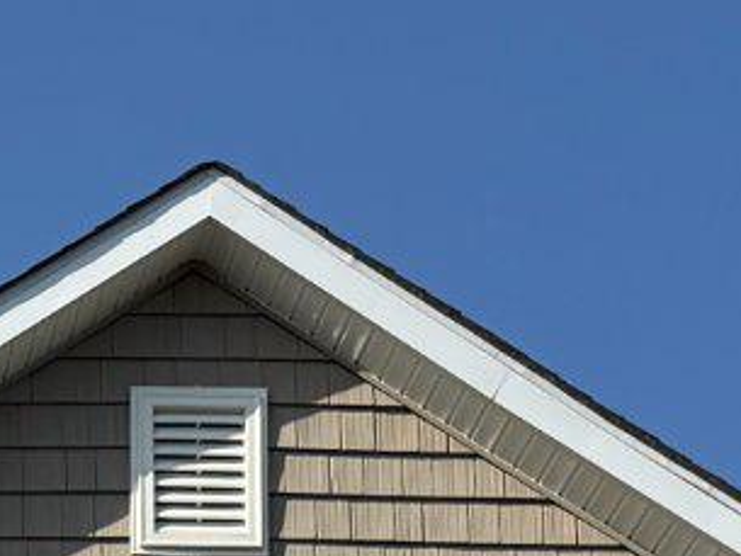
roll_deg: -1.7
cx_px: -525
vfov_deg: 7.7
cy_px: 1804
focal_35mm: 161
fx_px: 3448
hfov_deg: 11.5
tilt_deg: +7.8
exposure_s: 1/4975
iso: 80
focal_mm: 6.76
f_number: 1.78
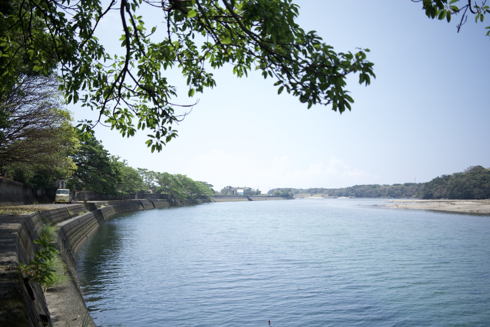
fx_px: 476
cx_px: 245
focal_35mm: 35
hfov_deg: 54.4
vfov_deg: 37.8
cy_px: 164
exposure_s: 1/4400
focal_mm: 23
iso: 125
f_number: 1.4
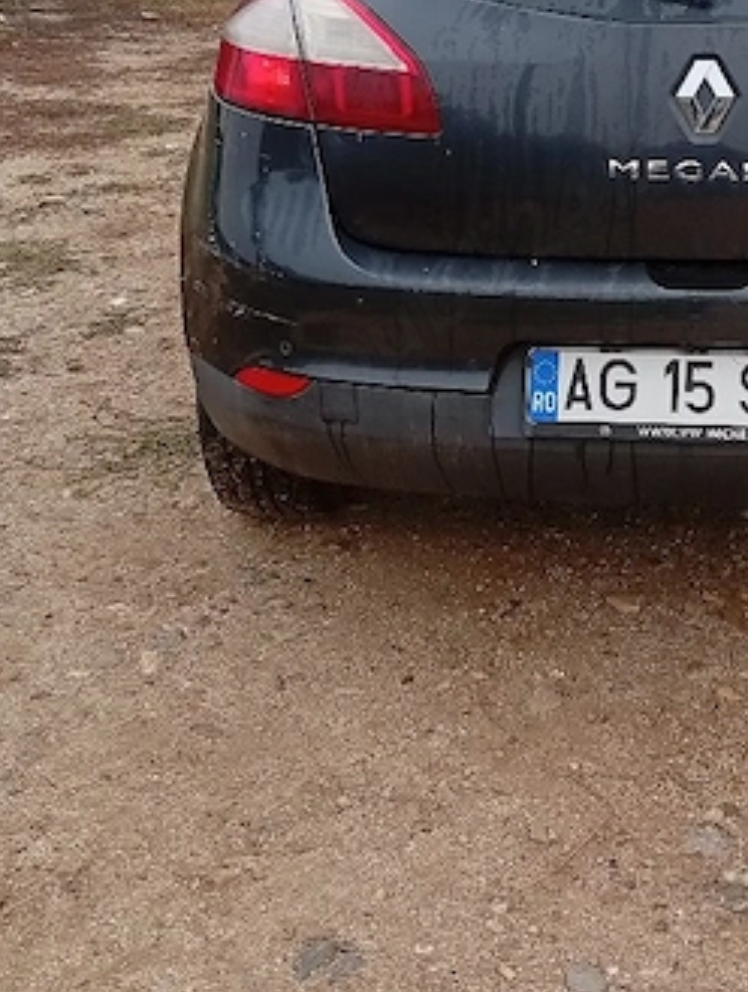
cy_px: 321
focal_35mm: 63
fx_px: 1809
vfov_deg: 30.4
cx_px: 630
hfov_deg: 22.9
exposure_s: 1/133
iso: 51
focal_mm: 3.96
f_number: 1.8
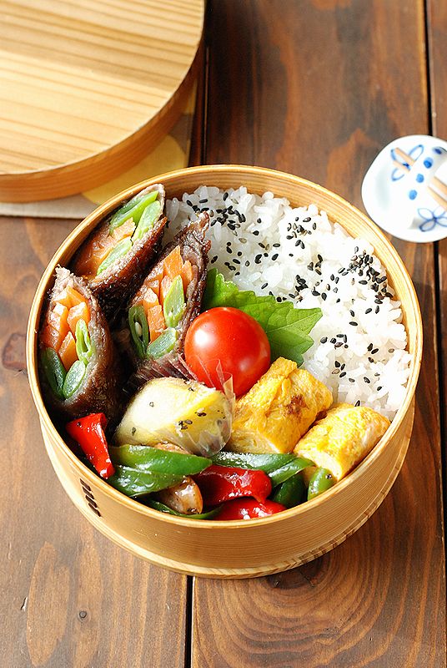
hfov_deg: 18.2
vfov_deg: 27.0
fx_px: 1392
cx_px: 224
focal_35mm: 75
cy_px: 334
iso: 800
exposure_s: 1/100
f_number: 6.3
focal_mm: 50
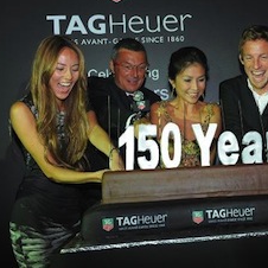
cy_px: 114
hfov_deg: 29.4
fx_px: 499
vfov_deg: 30.0
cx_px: 210
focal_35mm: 57
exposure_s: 1/80
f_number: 5.6
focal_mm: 38
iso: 1000
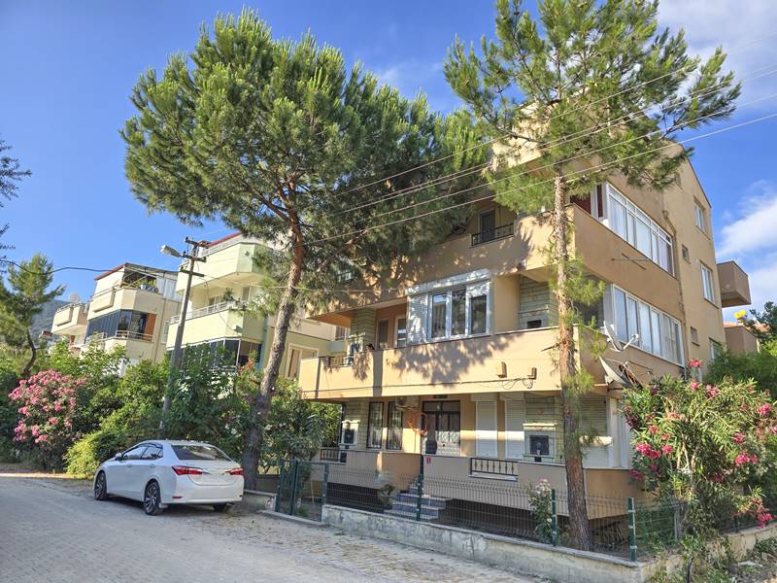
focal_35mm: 23
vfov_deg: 58.9
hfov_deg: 73.9
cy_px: 292
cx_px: 388
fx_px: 516
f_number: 1.7
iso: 12
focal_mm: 6.3
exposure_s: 1/399
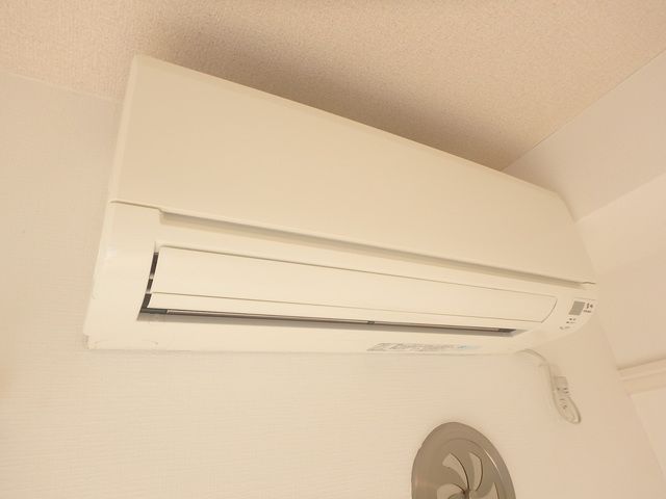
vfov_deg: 63.4
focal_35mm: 21
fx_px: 404
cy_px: 250
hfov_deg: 79.0
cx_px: 333
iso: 125
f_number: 3.5
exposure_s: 1/100
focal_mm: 3.7
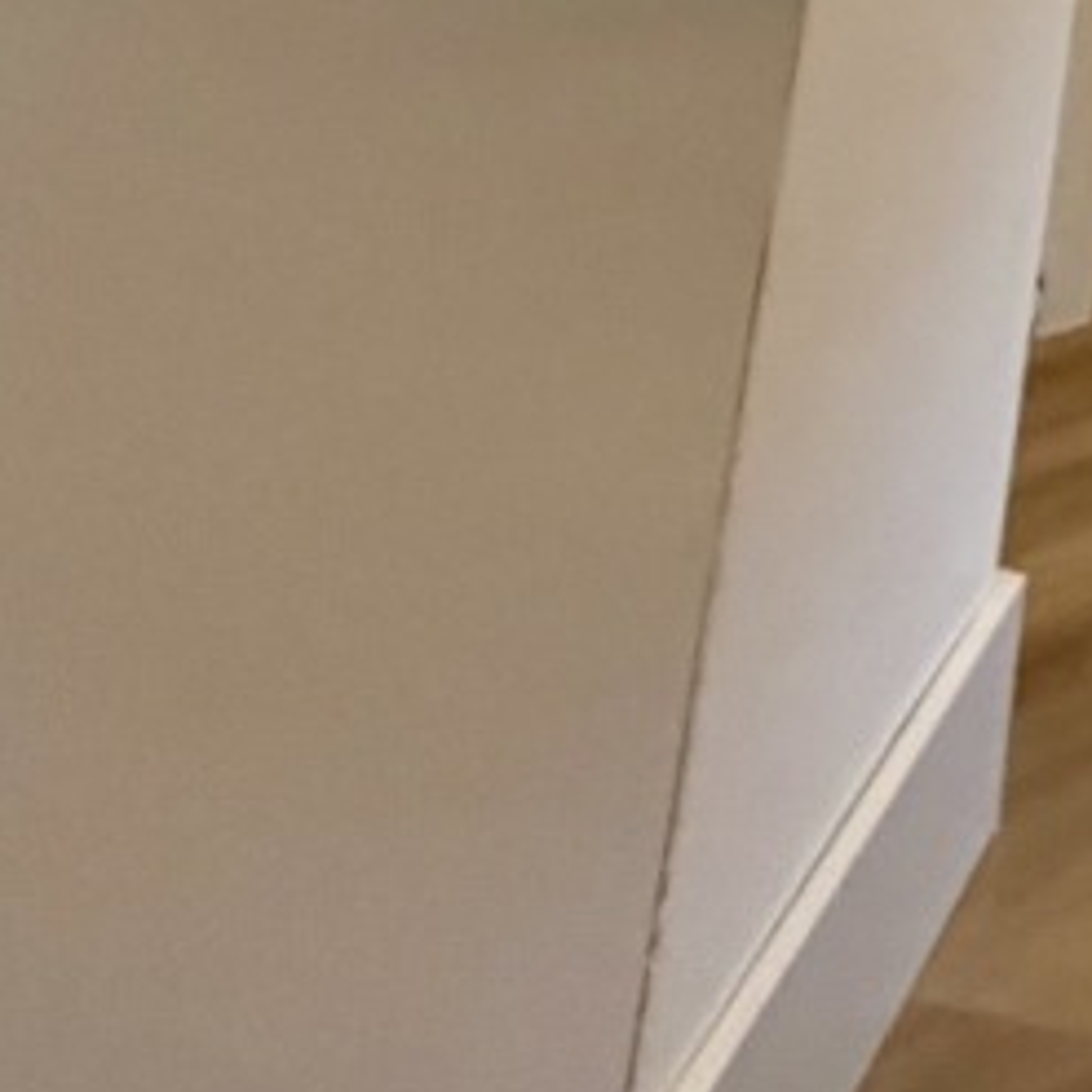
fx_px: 2855
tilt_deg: +12.3
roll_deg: +0.8
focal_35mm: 80
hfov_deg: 11.9
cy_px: -1322
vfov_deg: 15.4
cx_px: 3183
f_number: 2.2
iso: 250
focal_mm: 2.22
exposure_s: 1/100
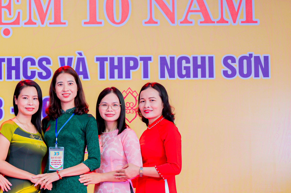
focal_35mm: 122
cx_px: 24
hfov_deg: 16.6
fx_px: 985
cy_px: 118
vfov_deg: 11.2
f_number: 4
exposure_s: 1/250
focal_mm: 49
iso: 500
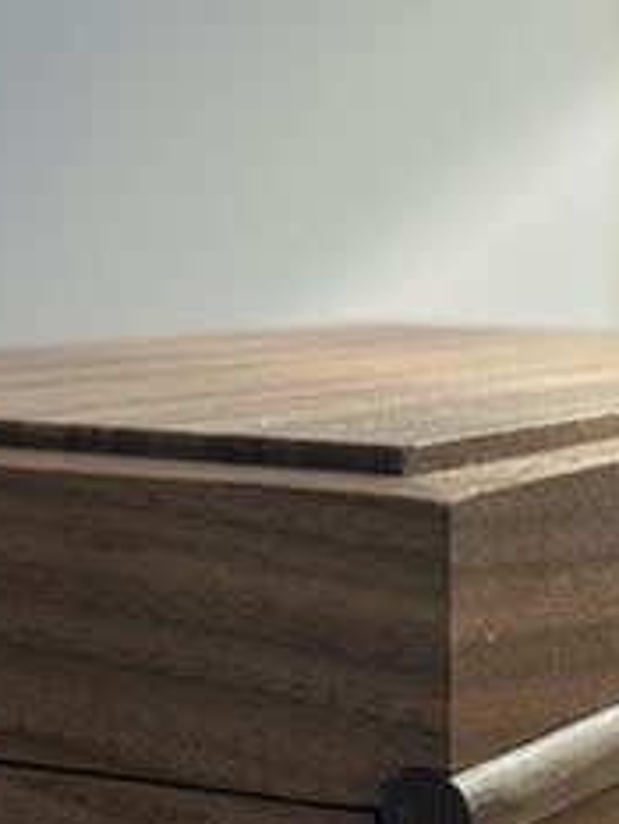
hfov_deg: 14.8
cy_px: 789
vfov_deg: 19.4
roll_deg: -1.7
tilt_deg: -12.7
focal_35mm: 99
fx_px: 2358
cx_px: 587
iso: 200
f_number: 1.78
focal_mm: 6.86
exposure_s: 1/50
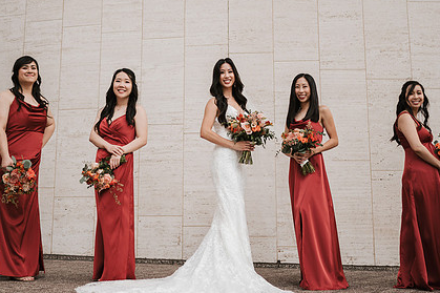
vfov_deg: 24.0
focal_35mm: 56
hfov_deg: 35.6
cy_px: 90
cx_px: 208
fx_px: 684
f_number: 1.8
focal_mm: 35
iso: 320
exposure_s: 1/2000
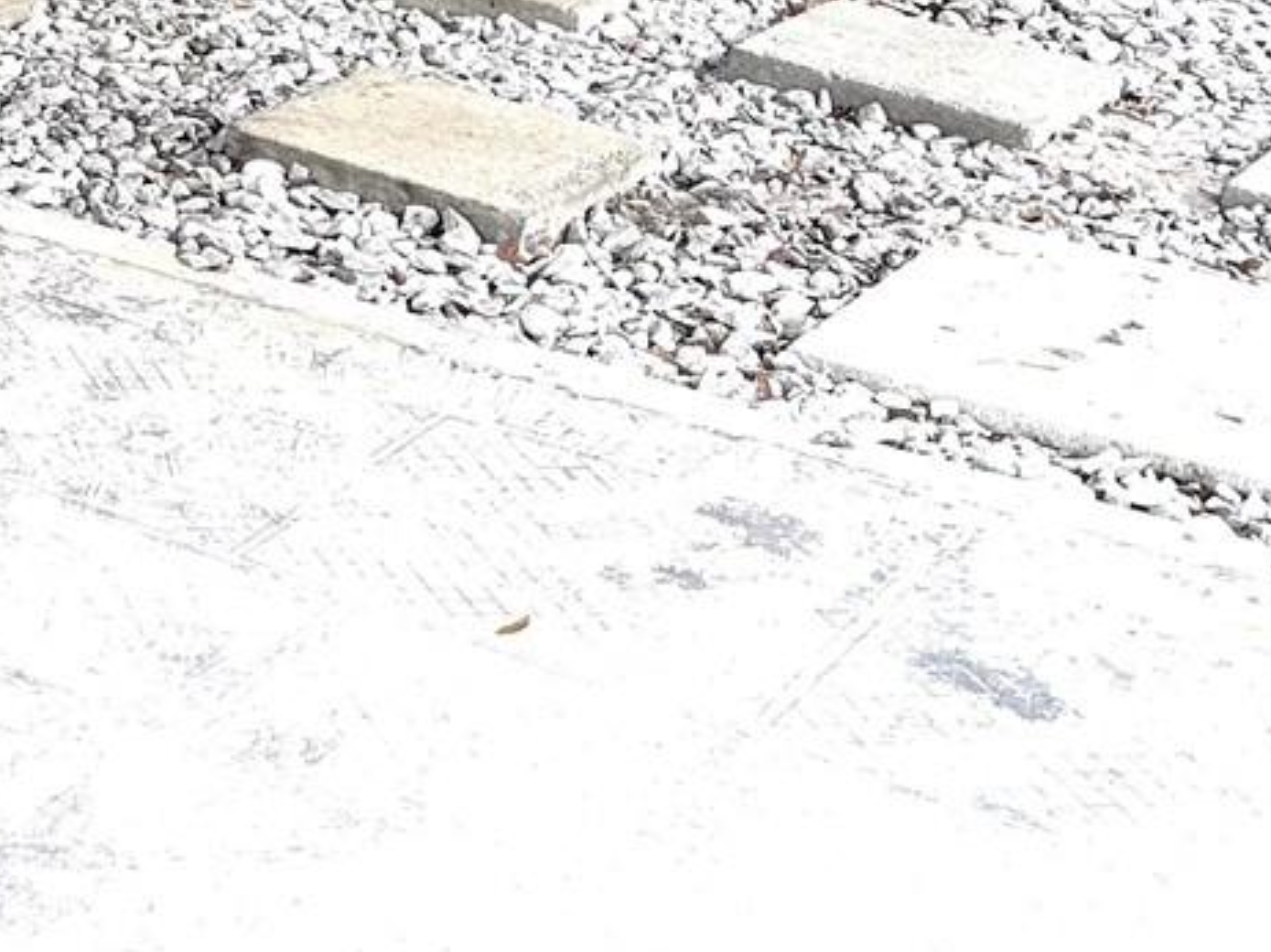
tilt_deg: -6.5
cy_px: -466
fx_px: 3047
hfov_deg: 20.0
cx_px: -692
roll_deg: +0.1
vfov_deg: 16.3
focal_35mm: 83
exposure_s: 1/501
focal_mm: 6.76
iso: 80
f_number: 1.78
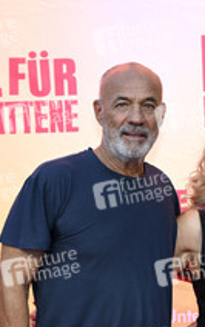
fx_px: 1177
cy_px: 230
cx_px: 308
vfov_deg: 15.8
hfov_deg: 9.7
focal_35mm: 132
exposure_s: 1/200
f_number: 6
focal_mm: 61
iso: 1000
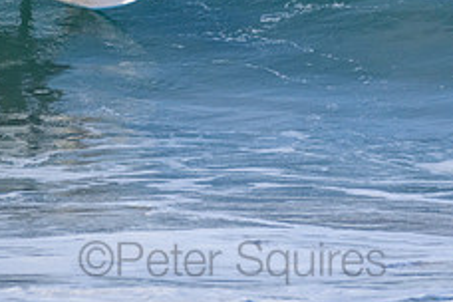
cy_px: -71
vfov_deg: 0.7
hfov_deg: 1.1
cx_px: 232
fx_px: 23957
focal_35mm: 1904
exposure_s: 1/2000
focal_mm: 500
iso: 450
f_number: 5.6
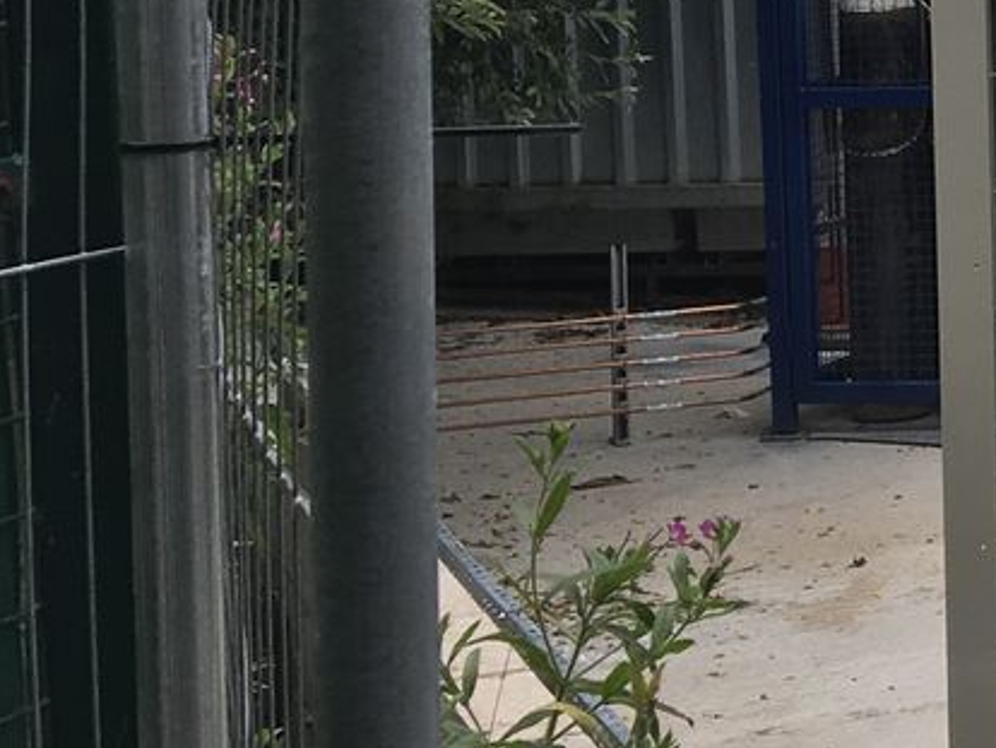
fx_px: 3627
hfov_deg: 13.0
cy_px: 29
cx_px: 2139
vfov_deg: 11.7
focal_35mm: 126
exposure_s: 1/686
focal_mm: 4.15
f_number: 2.2
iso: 25
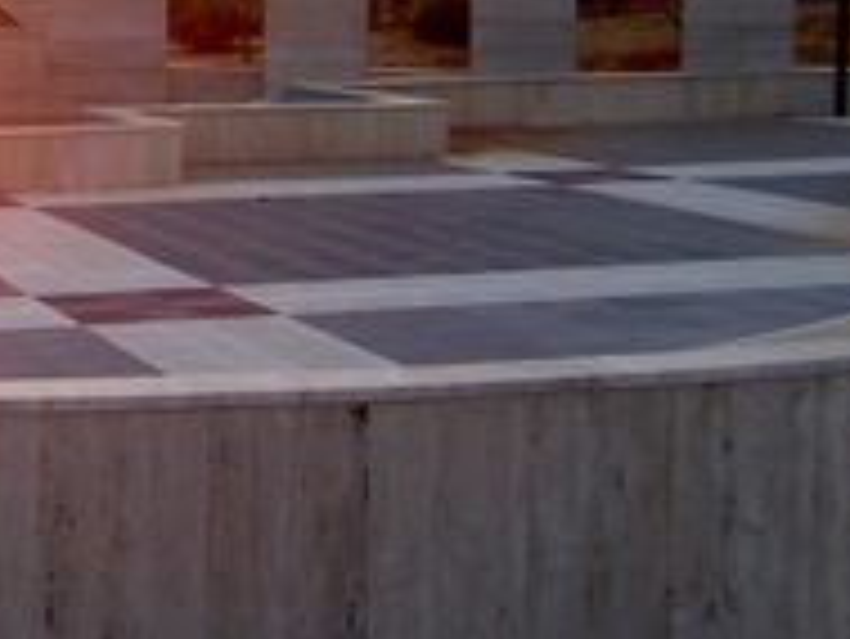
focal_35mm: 90
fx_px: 2211
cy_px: -61
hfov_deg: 19.9
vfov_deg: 16.0
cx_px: -261
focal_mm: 5.6
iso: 80
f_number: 2.7
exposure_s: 1/350
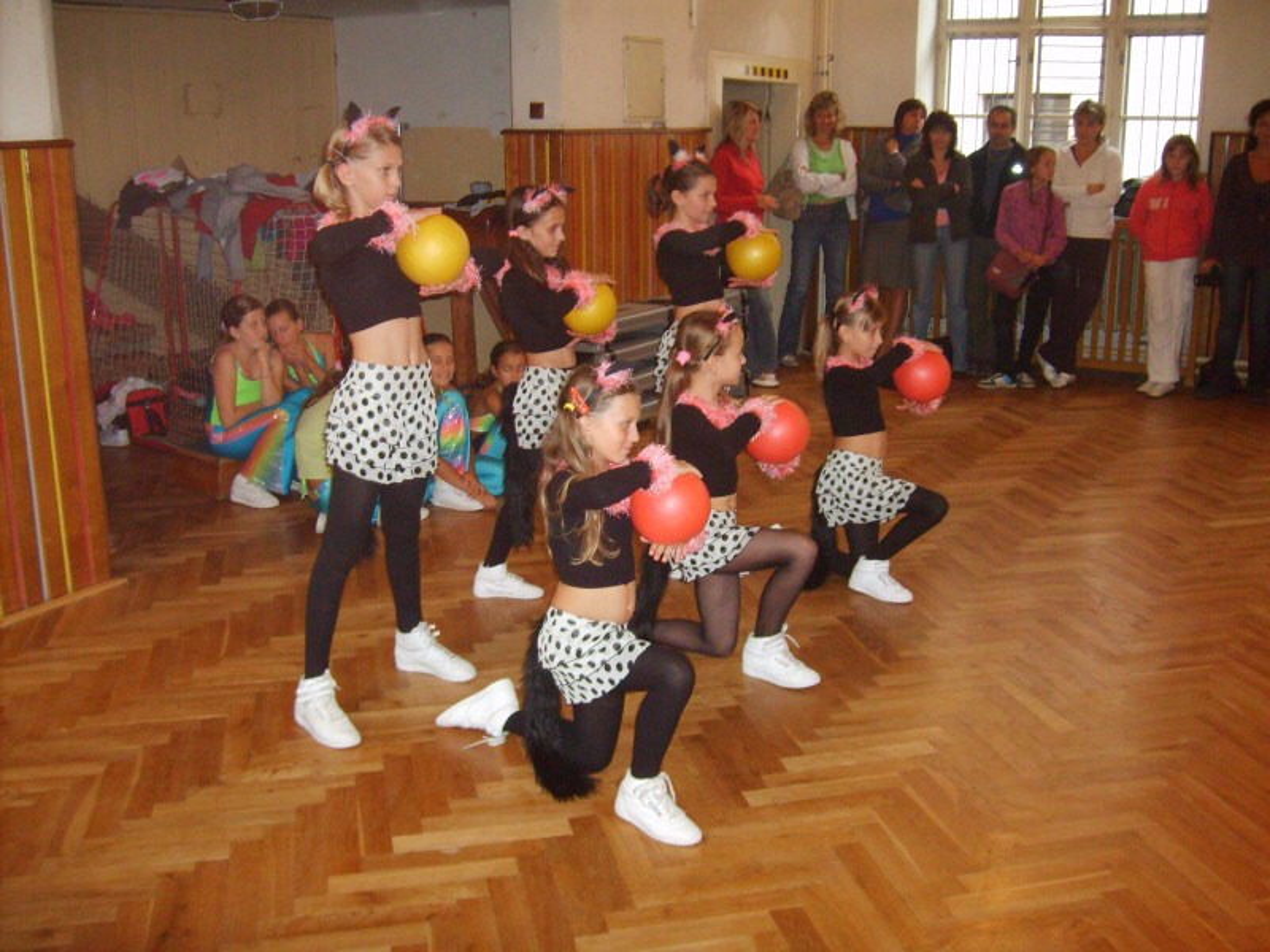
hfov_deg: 52.6
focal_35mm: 35
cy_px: 476
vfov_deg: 40.7
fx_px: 1284
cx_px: 635
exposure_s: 1/45
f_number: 2.8
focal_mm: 5.8
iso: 253
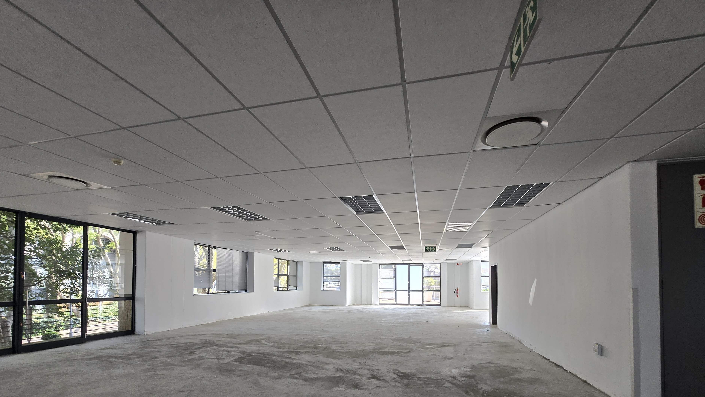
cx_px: 356
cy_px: 279
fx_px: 280
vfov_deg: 67.6
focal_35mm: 15
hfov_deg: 103.0
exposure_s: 1/50
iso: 40
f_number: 2.2
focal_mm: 1.7
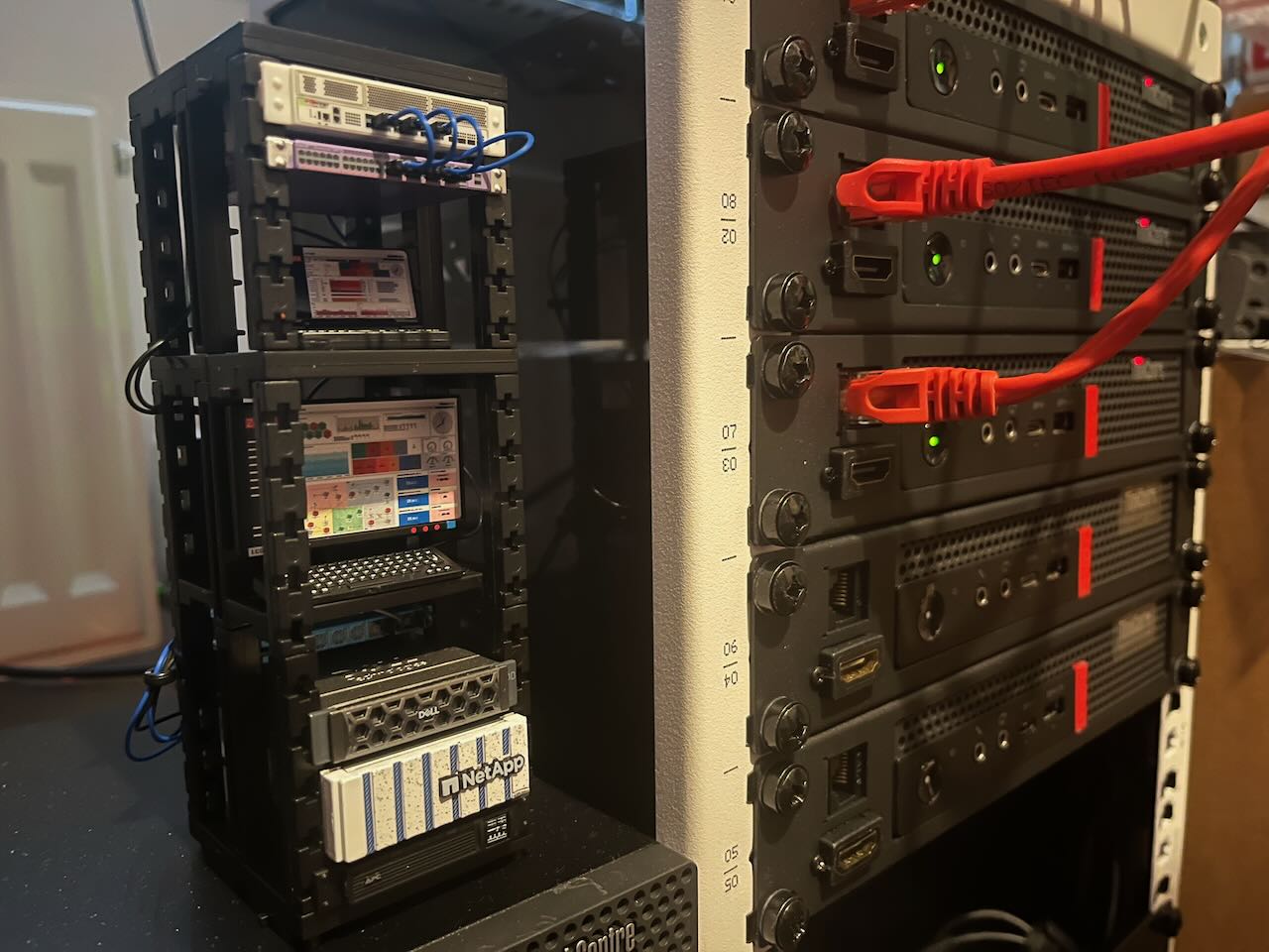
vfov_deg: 53.1
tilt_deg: -7.0
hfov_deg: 67.3
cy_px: 476
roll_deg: +1.6
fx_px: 953
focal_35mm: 26
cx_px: 634
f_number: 1.6
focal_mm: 5.1
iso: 1250
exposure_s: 1/9
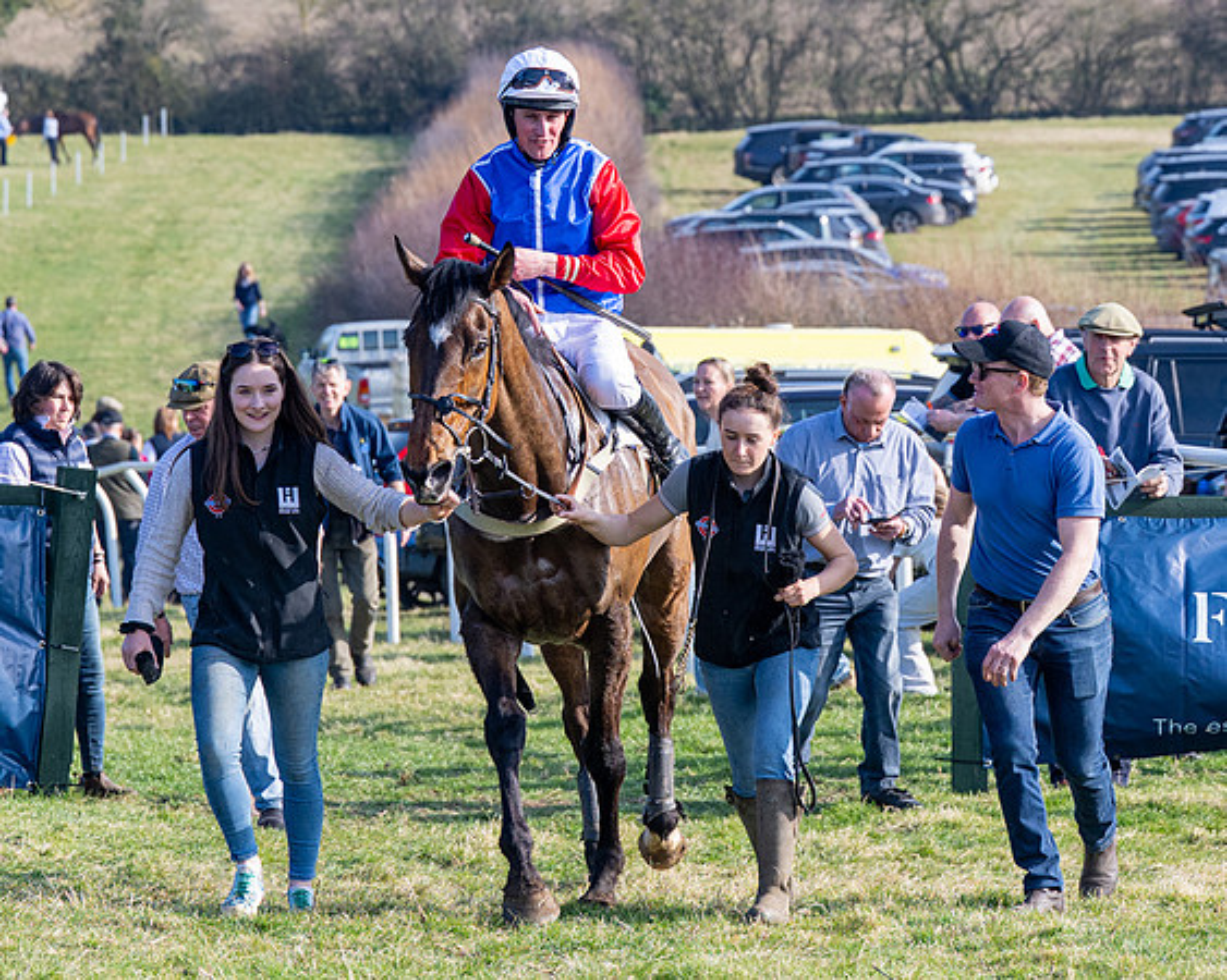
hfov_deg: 9.2
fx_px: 7618
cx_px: 440
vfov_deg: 7.4
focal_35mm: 210
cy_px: 378
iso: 200
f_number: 4.5
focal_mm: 88
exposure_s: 1/1000
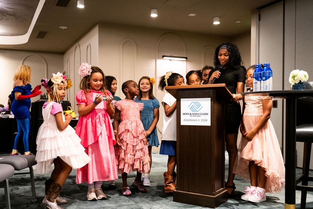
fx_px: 330
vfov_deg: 35.0
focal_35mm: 38
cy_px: 119
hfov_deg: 50.6
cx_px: 138
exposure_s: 1/100
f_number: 2.8
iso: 2500
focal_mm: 32
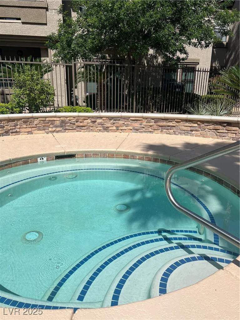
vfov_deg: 67.3
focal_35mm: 26
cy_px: 160
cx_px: 120
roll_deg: +0.0
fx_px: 240
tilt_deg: -15.4
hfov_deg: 53.1
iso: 50
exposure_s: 1/8000
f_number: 1.5
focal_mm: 5.7
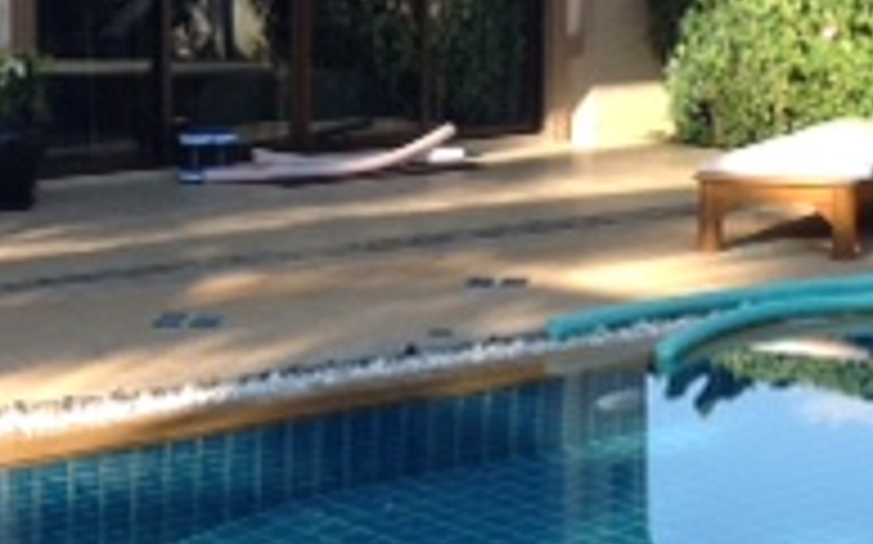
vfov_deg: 10.7
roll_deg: -0.8
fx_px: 2901
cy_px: 166
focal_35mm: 122
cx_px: 140
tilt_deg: -10.8
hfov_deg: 16.9
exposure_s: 1/504
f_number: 2.4
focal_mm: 4.28
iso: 50
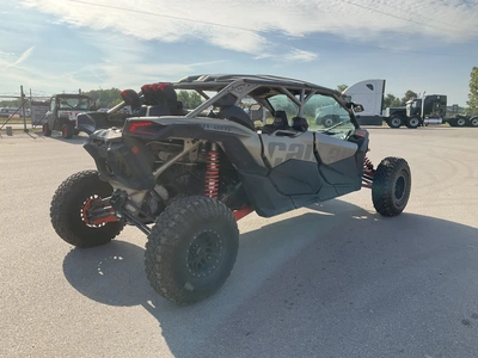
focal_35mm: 29
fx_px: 400
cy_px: 179
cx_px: 239
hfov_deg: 61.7
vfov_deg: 48.2
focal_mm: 3
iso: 25
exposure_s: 1/1250
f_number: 1.8
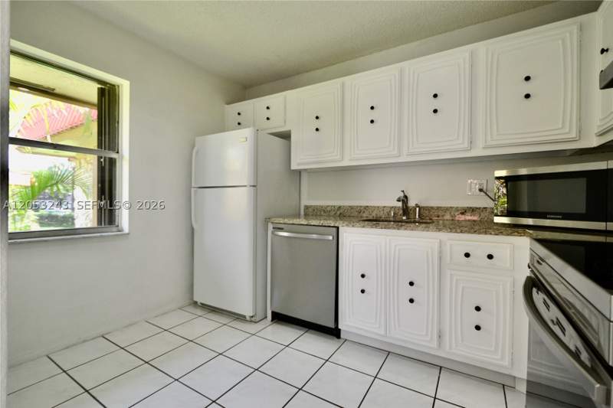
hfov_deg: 100.4
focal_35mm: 15
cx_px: 306
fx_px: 255
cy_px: 204
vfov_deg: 77.3
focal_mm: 10
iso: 360
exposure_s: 1/125
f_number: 3.5
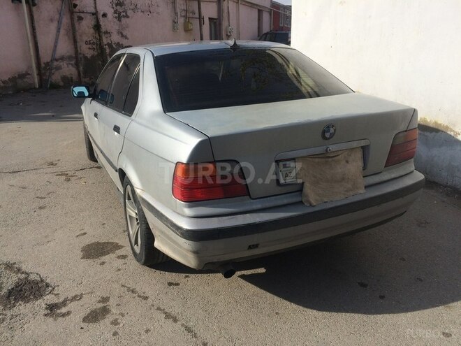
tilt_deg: -17.1
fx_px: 386
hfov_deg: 61.7
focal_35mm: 29
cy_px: 173
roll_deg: +0.0
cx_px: 230
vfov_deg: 48.2
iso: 32
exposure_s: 1/2740
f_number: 2.2
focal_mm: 4.15
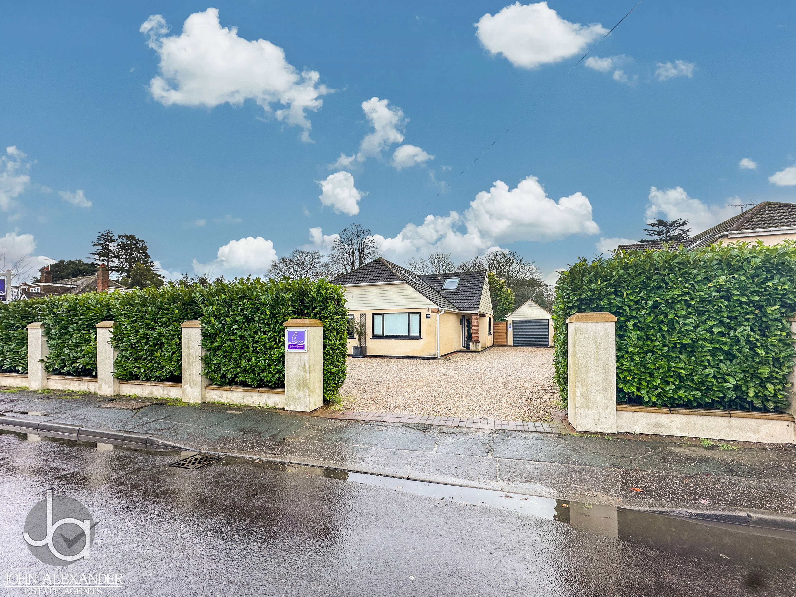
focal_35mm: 14
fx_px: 322
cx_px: 398
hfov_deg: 102.1
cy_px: 298
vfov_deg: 85.7
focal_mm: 2.22
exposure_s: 1/200
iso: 40
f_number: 2.2
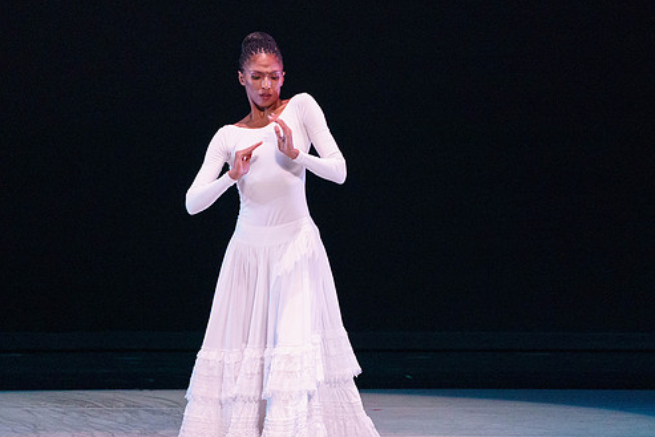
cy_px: 214
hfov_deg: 3.7
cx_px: 344
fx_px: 10155
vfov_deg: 2.5
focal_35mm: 558
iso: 5000
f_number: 6.3
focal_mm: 394
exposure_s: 1/400
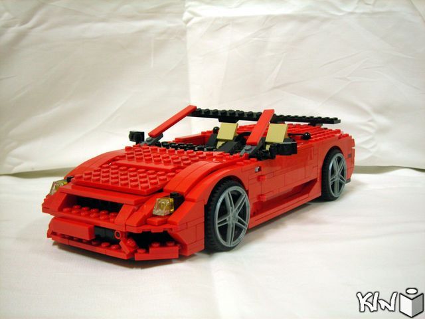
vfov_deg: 30.9
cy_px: 160
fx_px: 577
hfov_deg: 40.4
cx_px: 212
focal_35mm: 47
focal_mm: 7.8
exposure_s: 1/3.9
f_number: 3.4
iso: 133
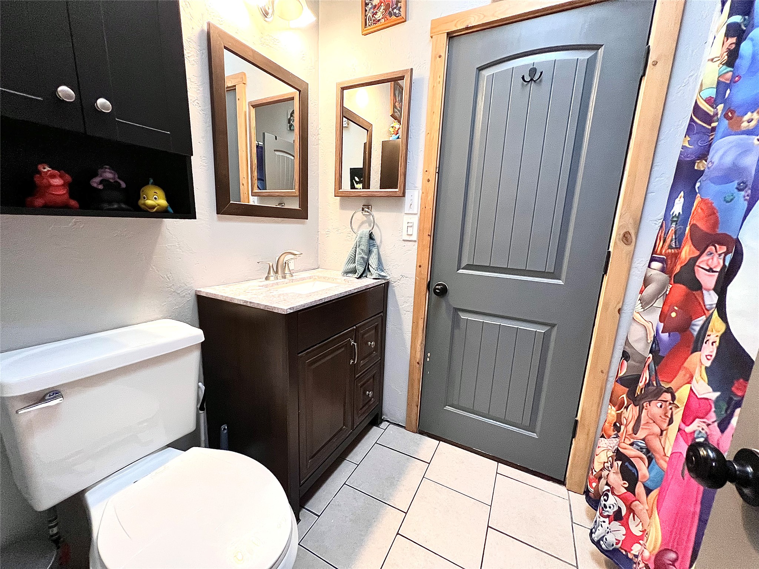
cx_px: 380
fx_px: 285
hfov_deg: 106.2
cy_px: 284
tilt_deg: -11.7
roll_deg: -2.4
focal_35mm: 13
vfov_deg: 89.9
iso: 400
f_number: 1.8
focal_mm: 1.57
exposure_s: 1/60
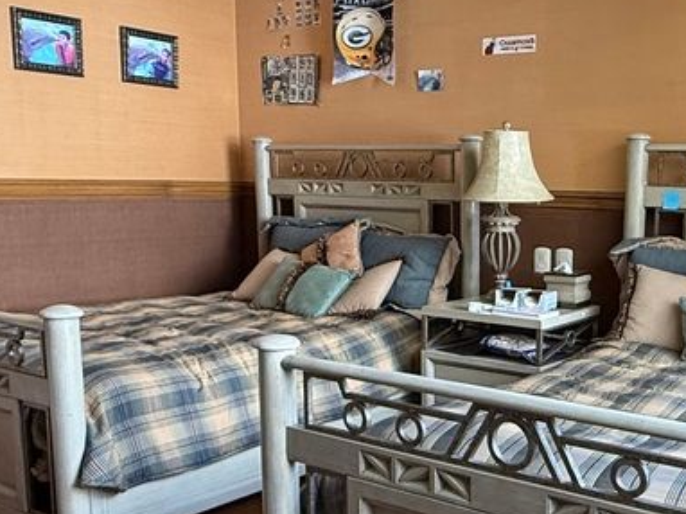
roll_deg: -1.4
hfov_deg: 41.1
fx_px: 871
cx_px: 550
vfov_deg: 32.7
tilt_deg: -9.6
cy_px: 325
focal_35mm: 44
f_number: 2.2
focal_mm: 2.22
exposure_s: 1/99
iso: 320
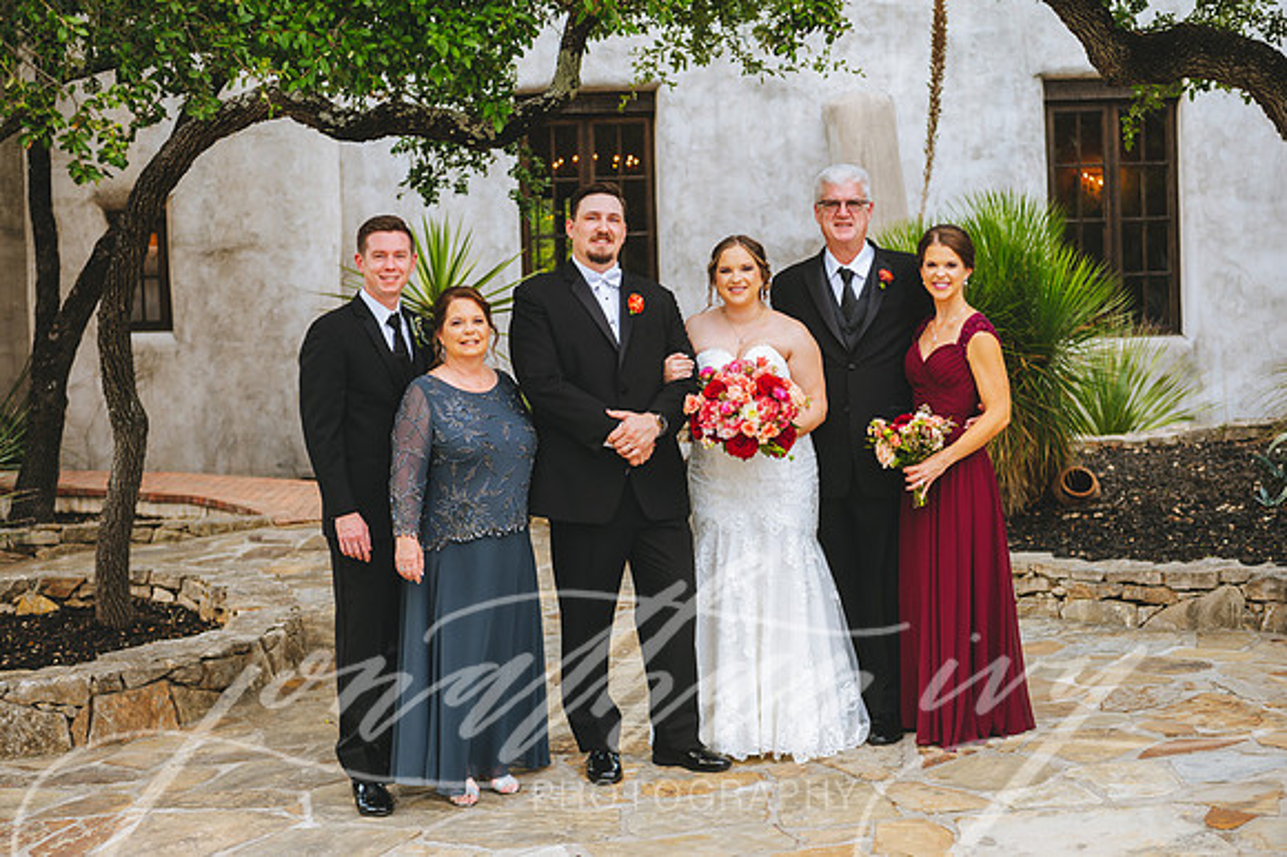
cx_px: 644
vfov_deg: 24.6
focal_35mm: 55
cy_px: 428
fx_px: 1965
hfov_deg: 36.3
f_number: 3.5
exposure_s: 1/160
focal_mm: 55
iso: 125
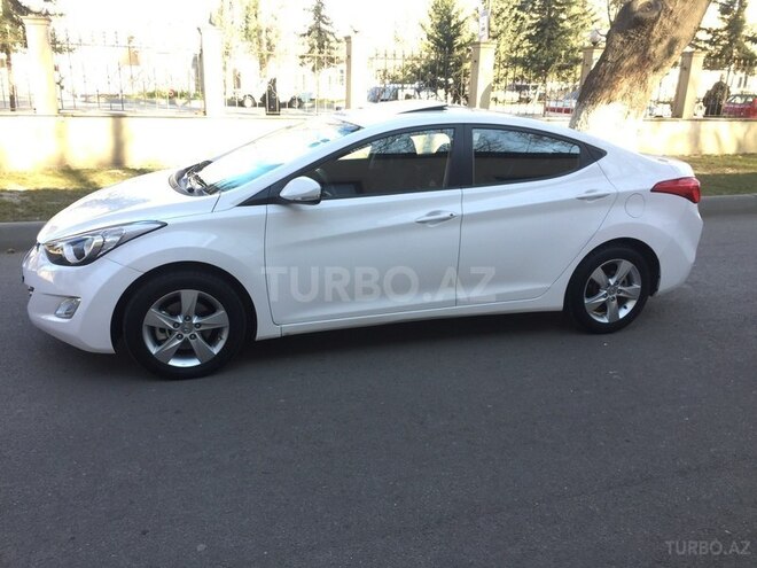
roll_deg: -2.5
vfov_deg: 48.2
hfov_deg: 61.7
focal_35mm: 29
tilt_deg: -17.4
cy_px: 284
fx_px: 634
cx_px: 378
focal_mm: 4.15
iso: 32
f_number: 2.2
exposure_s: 1/130
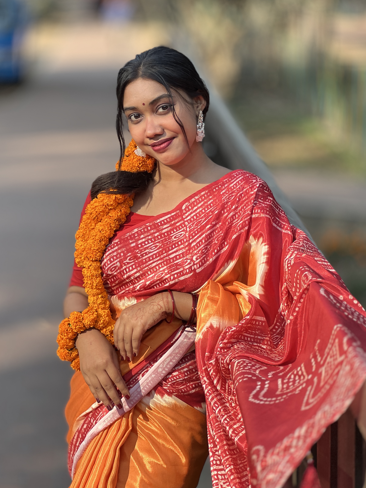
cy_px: 223
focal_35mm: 97
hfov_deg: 15.2
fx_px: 1368
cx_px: 155
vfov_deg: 20.2
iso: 20
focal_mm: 9
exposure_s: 1/121
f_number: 2.8
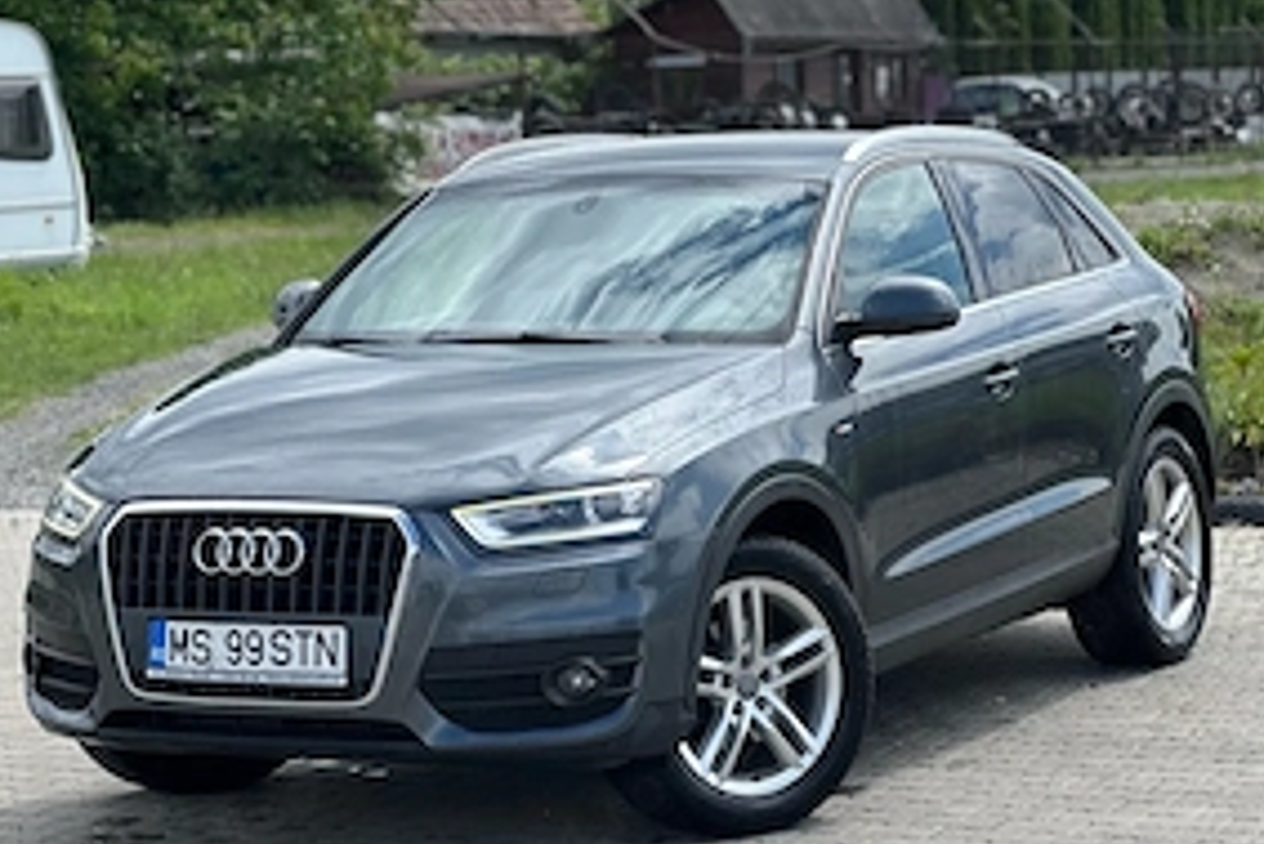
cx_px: 612
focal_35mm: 113
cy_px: 237
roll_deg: +0.1
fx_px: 3969
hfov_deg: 18.1
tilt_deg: -0.3
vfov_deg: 12.1
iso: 32
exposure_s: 1/513
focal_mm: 9
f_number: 2.8
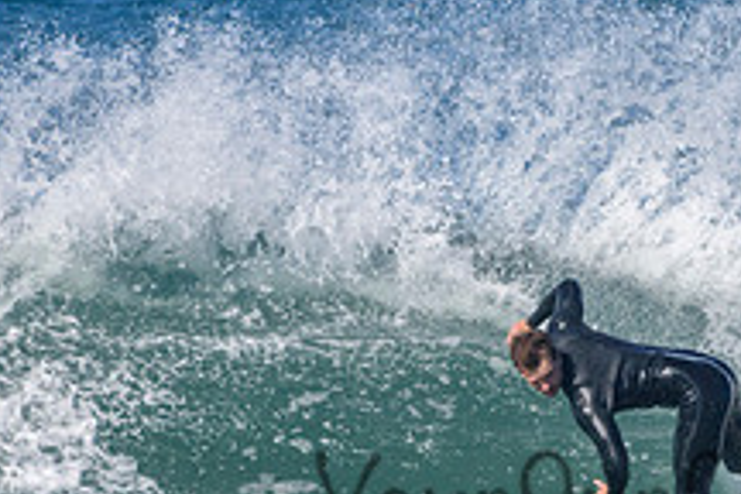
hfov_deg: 1.0
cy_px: 475
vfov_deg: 0.7
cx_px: 669
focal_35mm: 2017
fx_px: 41513
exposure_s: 1/4000
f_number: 5.6
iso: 640
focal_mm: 500
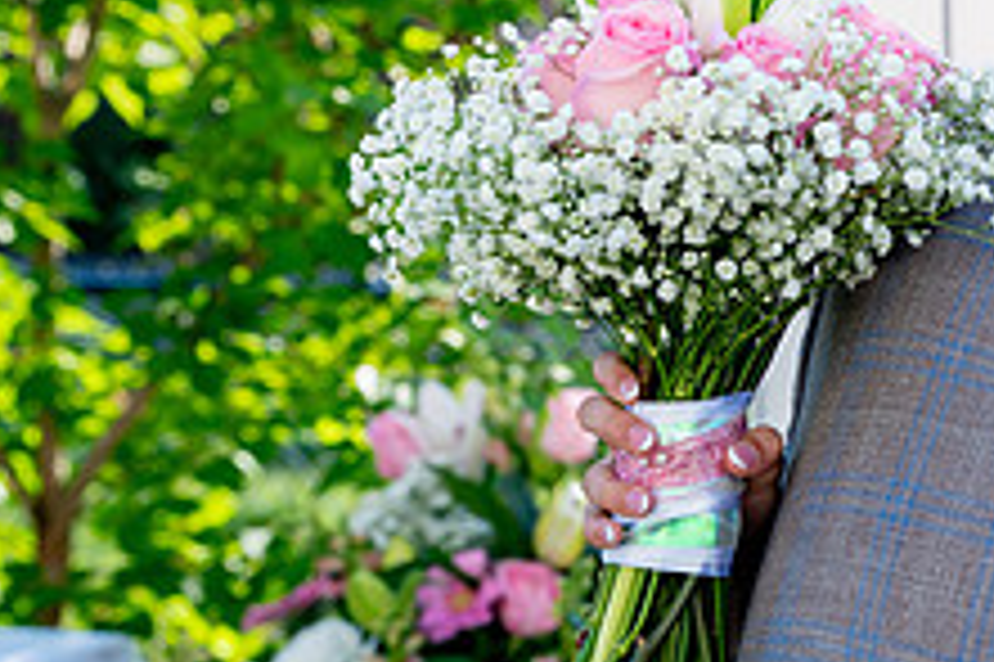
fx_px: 3118
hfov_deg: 17.2
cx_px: 1210
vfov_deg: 12.1
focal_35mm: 113
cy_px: 290
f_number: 3.5
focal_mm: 43
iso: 200
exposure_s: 1/500
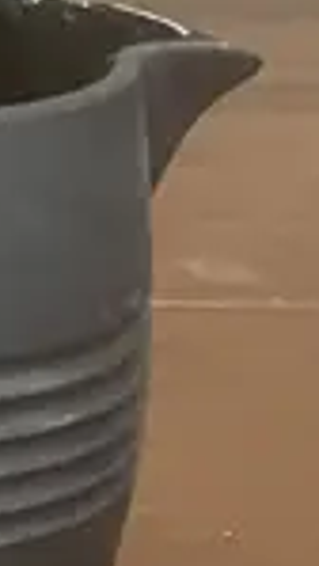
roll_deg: -1.7
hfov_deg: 5.1
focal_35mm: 209
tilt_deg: -8.8
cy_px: -304
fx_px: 3138
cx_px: -1033
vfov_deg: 10.0
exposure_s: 1/50
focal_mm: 3.99
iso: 320
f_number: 1.8
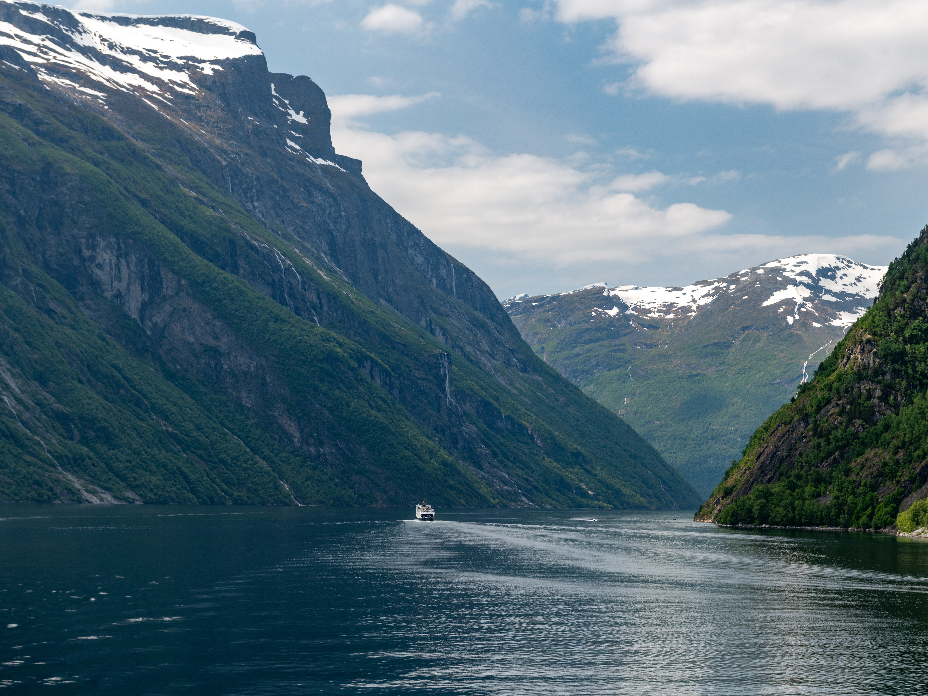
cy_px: 351
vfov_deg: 20.4
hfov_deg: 27.0
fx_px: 1930
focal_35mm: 72
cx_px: 526
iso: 80
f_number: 7.1
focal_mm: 66
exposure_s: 1/200
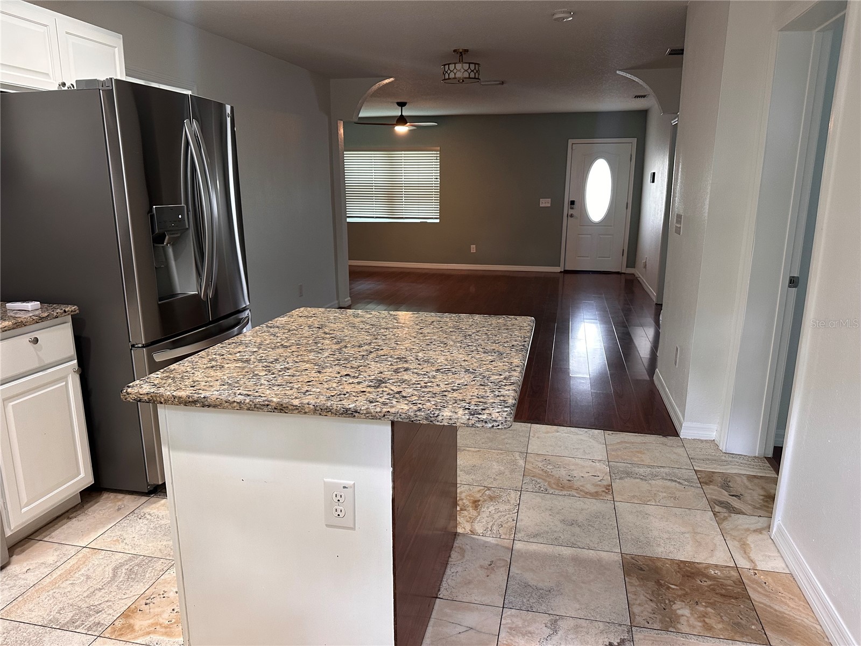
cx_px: 430
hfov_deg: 71.6
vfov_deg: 56.8
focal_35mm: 24
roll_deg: -0.3
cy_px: 323
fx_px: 597
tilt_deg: -12.9
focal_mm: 6.86
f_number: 1.78
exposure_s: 1/60
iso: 250
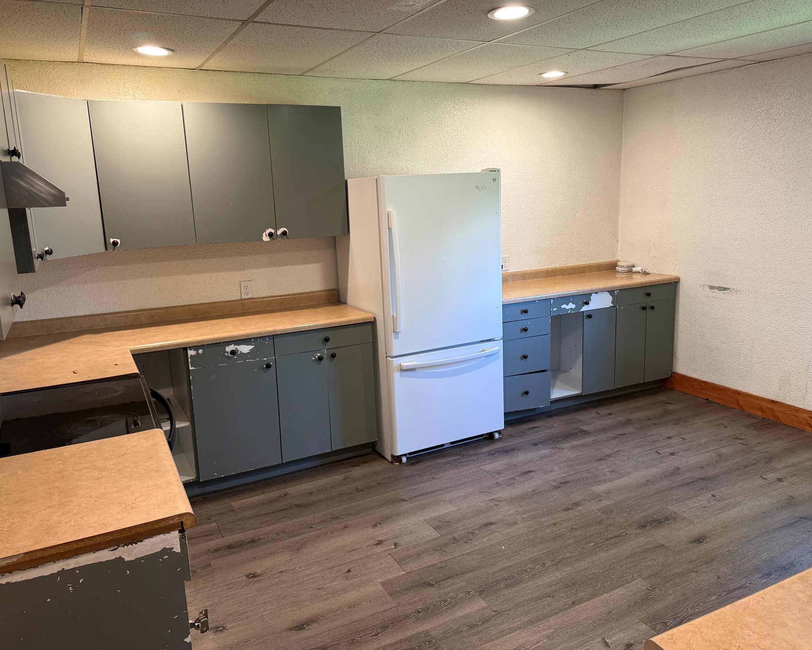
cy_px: 314
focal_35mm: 26
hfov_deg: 66.0
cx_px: 410
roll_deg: +1.9
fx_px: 625
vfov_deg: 54.9
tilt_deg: -11.3
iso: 160
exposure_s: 1/60
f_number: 1.78
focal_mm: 6.76
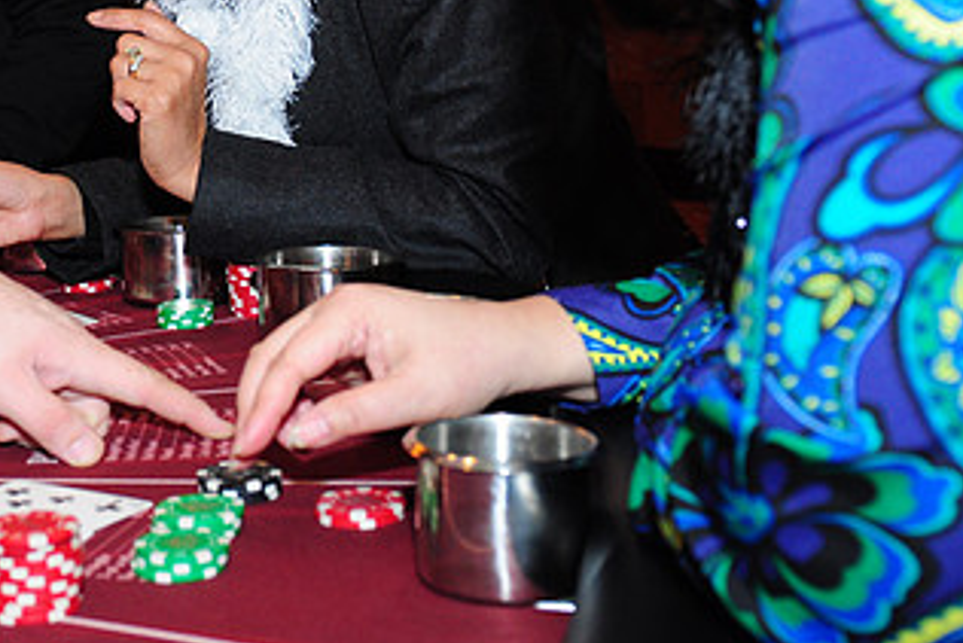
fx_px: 1766
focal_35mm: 66
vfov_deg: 20.2
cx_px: 101
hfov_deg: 29.3
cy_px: 62
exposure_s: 1/60
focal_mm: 24
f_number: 4
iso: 800
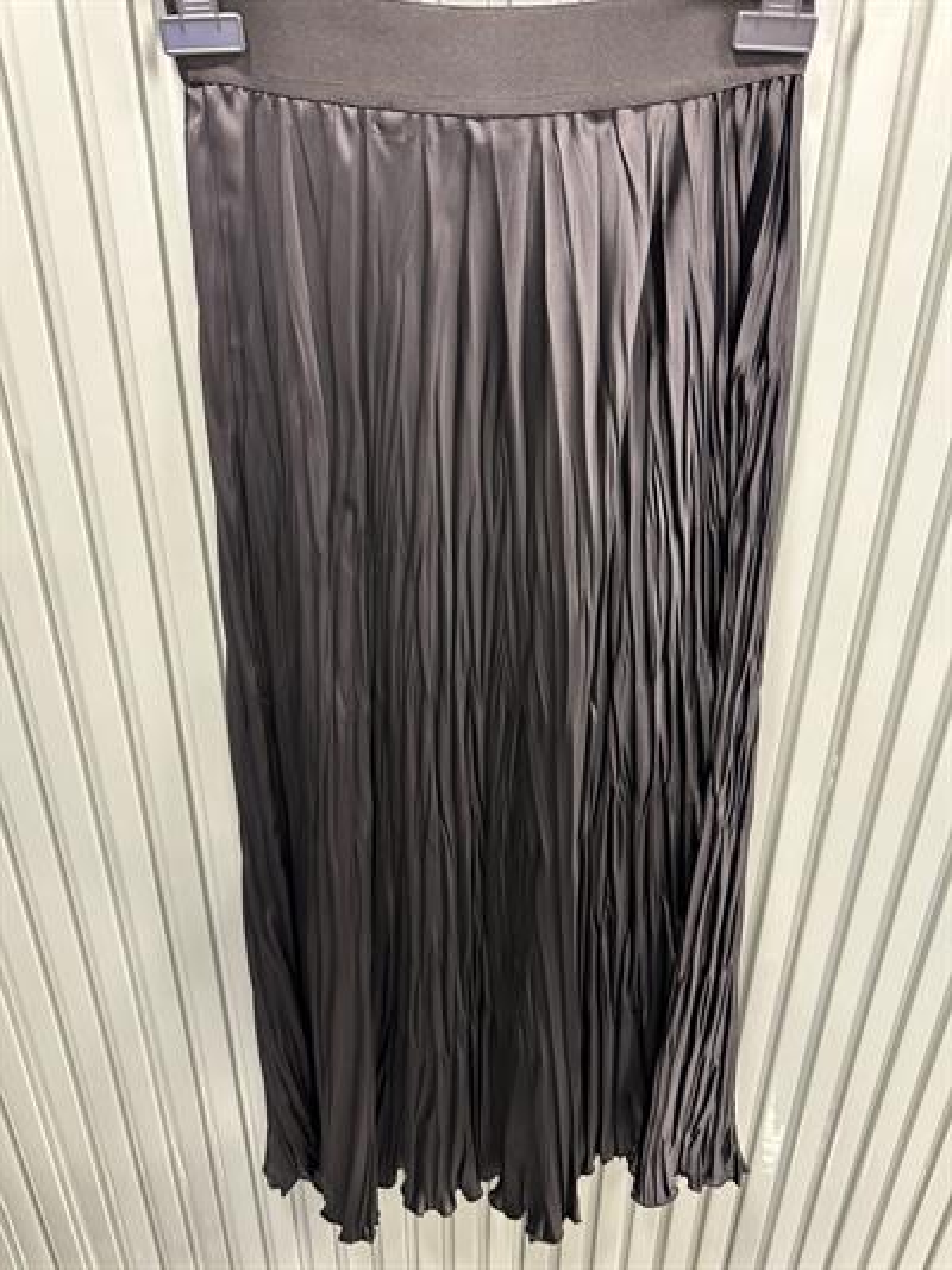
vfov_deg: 71.6
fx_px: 880
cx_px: 476
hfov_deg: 56.8
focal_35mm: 24
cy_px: 635
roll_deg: -0.8
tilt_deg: -25.8
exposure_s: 1/50
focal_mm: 6.86
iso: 400
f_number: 1.78
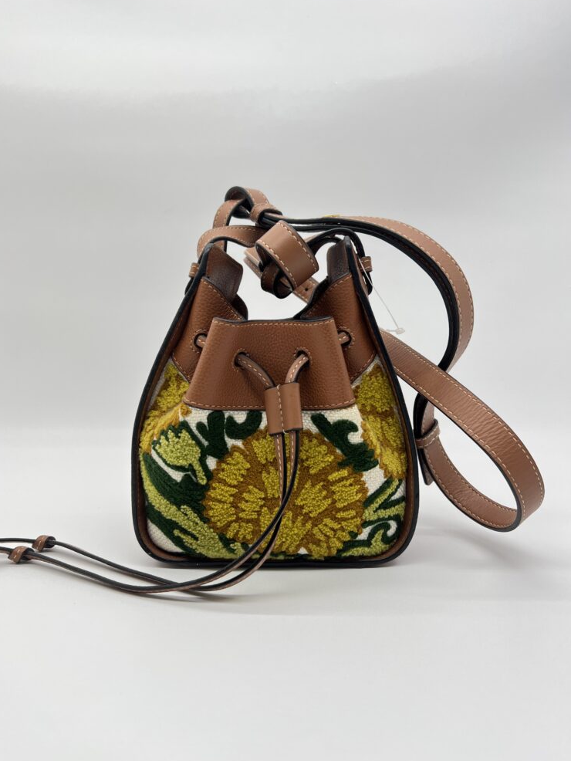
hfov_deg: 51.4
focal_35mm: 27
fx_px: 594
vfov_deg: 65.3
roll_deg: -0.4
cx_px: 275
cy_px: 384
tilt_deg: -6.4
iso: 32
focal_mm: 5.7
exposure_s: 1/104
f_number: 1.5
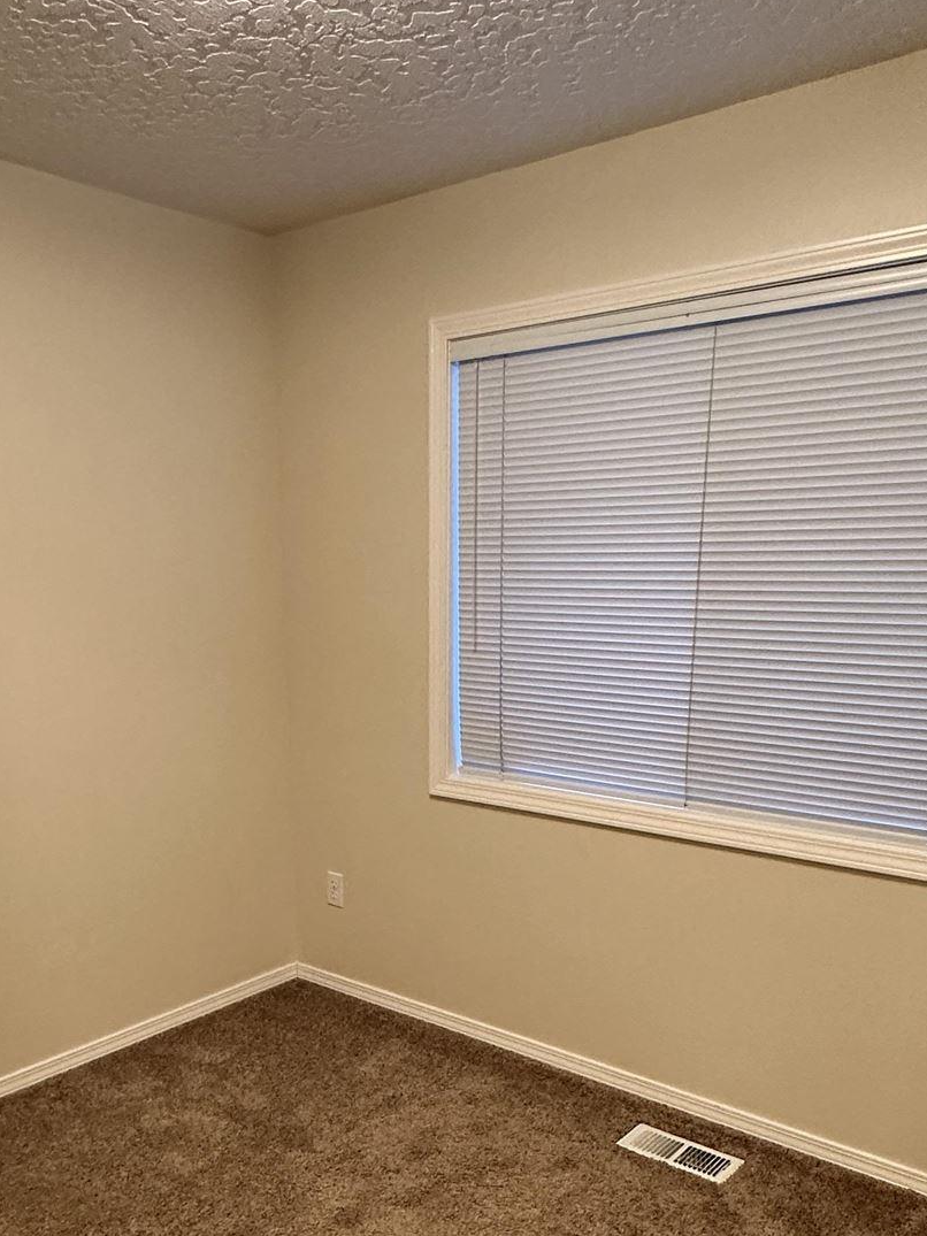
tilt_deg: -16.9
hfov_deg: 46.7
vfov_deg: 58.0
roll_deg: +0.8
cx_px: 401
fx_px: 1071
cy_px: 869
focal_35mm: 30
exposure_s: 1/60
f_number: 2.2
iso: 320
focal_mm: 2.22
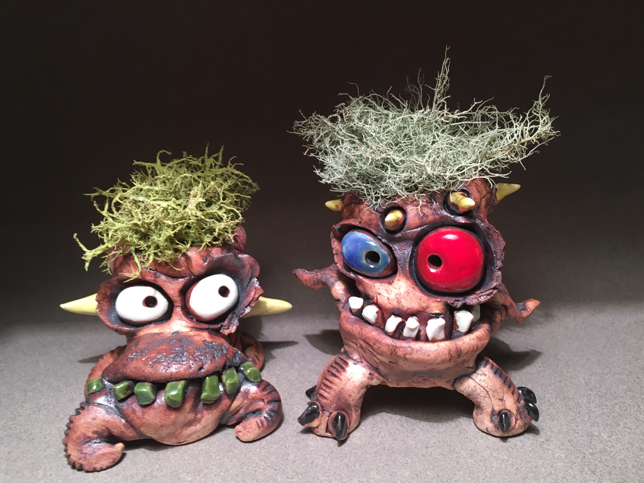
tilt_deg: -17.6
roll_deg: +2.7
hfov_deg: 61.7
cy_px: 242
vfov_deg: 48.2
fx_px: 540
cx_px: 322
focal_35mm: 29
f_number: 2.2
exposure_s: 1/30
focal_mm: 4.15
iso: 64
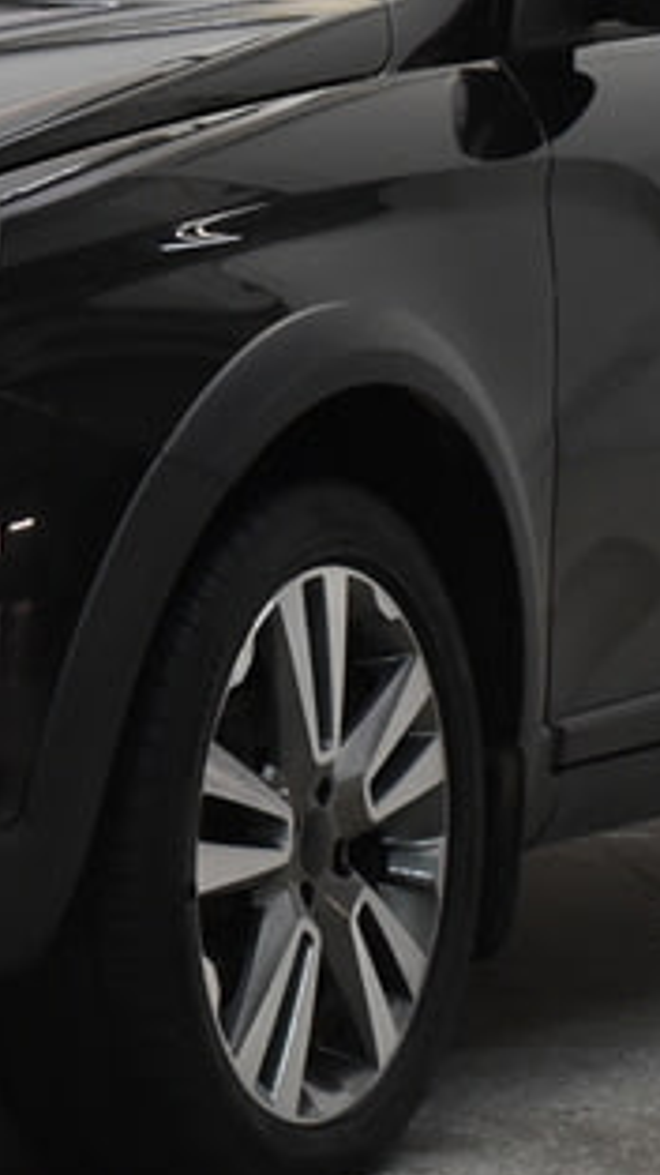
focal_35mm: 181
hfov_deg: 6.7
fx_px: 5633
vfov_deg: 11.9
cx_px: -94
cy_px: 285
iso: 1400
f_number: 5
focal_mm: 40
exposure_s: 1/125
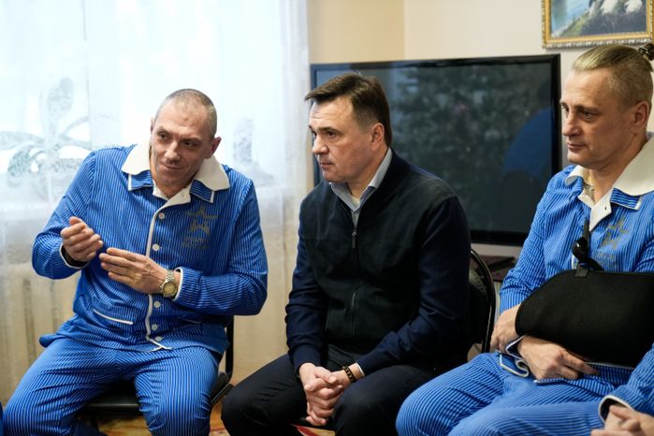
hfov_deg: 30.1
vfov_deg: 20.3
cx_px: 327
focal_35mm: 67
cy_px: 218
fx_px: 1217
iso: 2500
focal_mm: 67
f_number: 2.8
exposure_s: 1/200
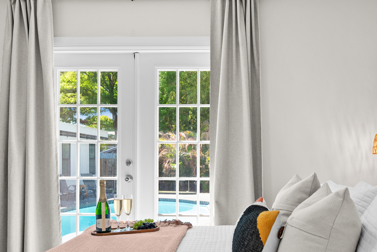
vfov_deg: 39.7
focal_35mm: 33
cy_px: 160
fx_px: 346
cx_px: 226
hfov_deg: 56.8
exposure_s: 1/5
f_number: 8
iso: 320
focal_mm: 21
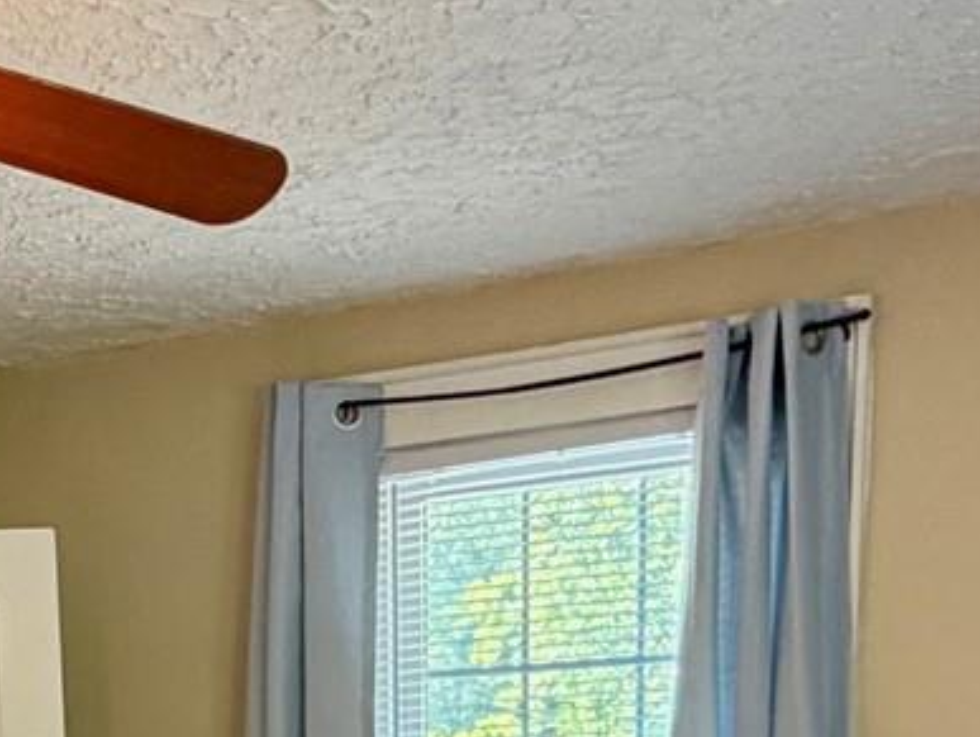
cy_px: 1312
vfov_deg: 16.7
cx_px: 251
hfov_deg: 26.0
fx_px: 2097
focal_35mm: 74
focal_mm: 2.22
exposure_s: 1/60
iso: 250
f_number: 2.2
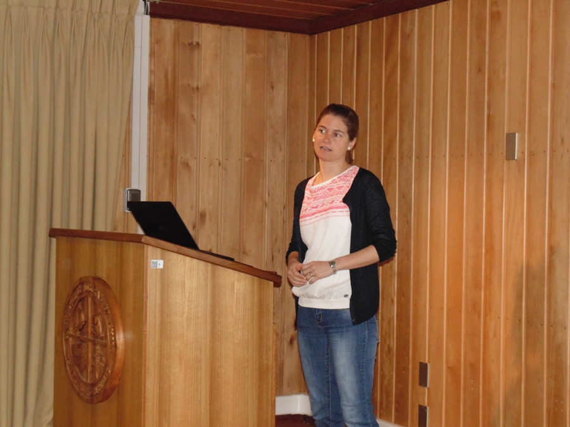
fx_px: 1070
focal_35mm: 65
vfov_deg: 22.6
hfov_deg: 29.8
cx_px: 285
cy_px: 214
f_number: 4.1
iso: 400
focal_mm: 11.7
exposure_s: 1/60
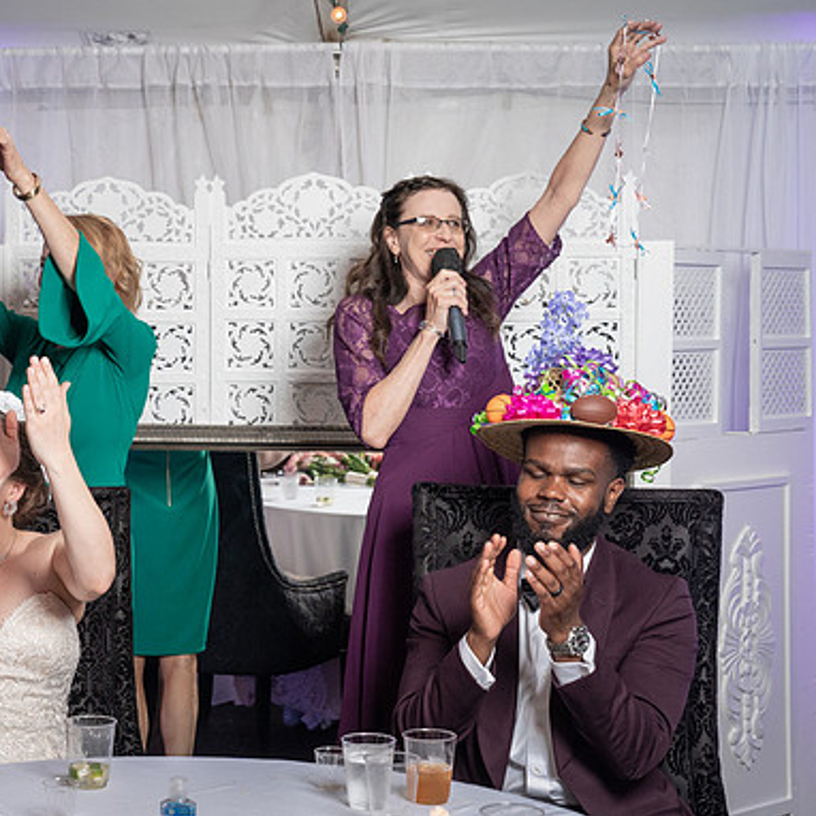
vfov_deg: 24.0
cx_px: 258
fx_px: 1920
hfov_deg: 23.9
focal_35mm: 72
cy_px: 391
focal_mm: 52
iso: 1600
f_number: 5.6
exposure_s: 1/200
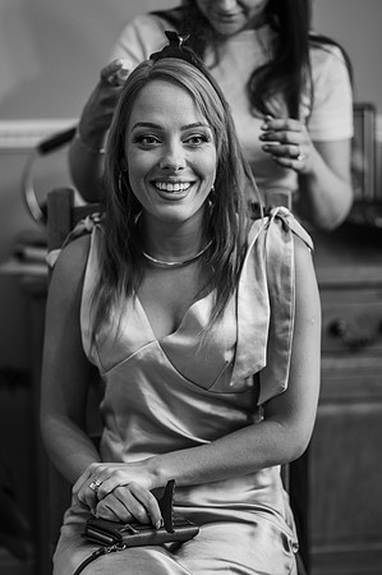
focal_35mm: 85
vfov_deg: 23.9
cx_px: 191
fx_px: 1356
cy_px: 288
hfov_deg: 16.0
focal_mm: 85
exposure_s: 1/200
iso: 640
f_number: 1.8
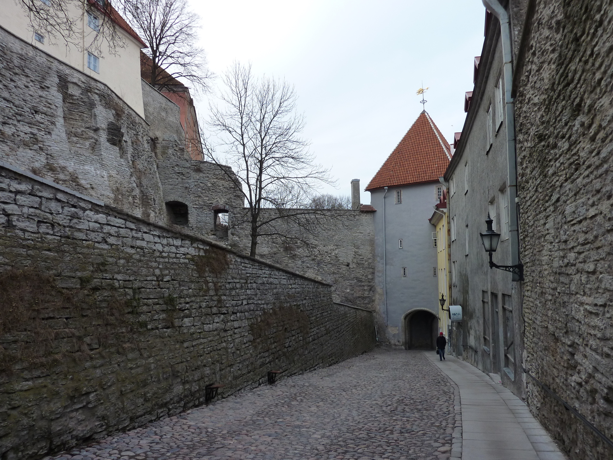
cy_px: 230
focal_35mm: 25
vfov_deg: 54.9
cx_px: 306
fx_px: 443
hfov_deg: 69.4
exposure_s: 1/160
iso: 125
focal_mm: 4.1
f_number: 4
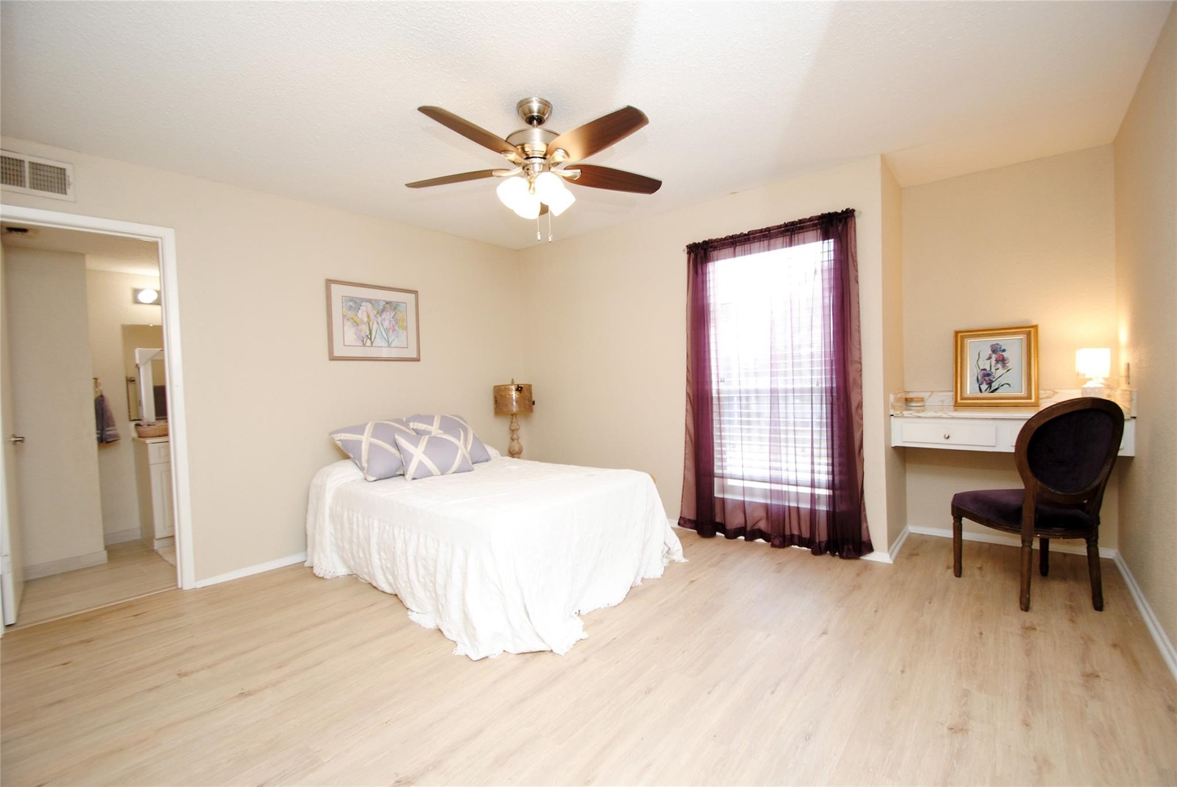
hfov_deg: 100.3
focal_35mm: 15
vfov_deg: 77.5
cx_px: 588
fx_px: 491
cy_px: 394
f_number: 4
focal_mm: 10
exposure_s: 1/60
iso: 200
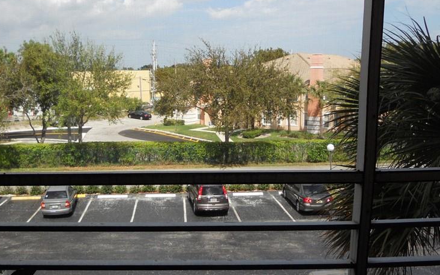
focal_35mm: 40
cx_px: 154
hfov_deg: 48.6
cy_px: 155
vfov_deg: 31.9
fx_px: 480
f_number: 3.2
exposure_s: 1/640
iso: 80
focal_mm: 4.9
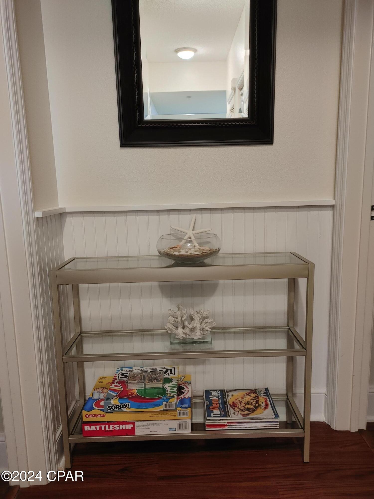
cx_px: 187
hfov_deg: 53.1
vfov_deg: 67.3
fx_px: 375
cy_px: 250
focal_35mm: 26
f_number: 1.8
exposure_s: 1/20
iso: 300
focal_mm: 5.58
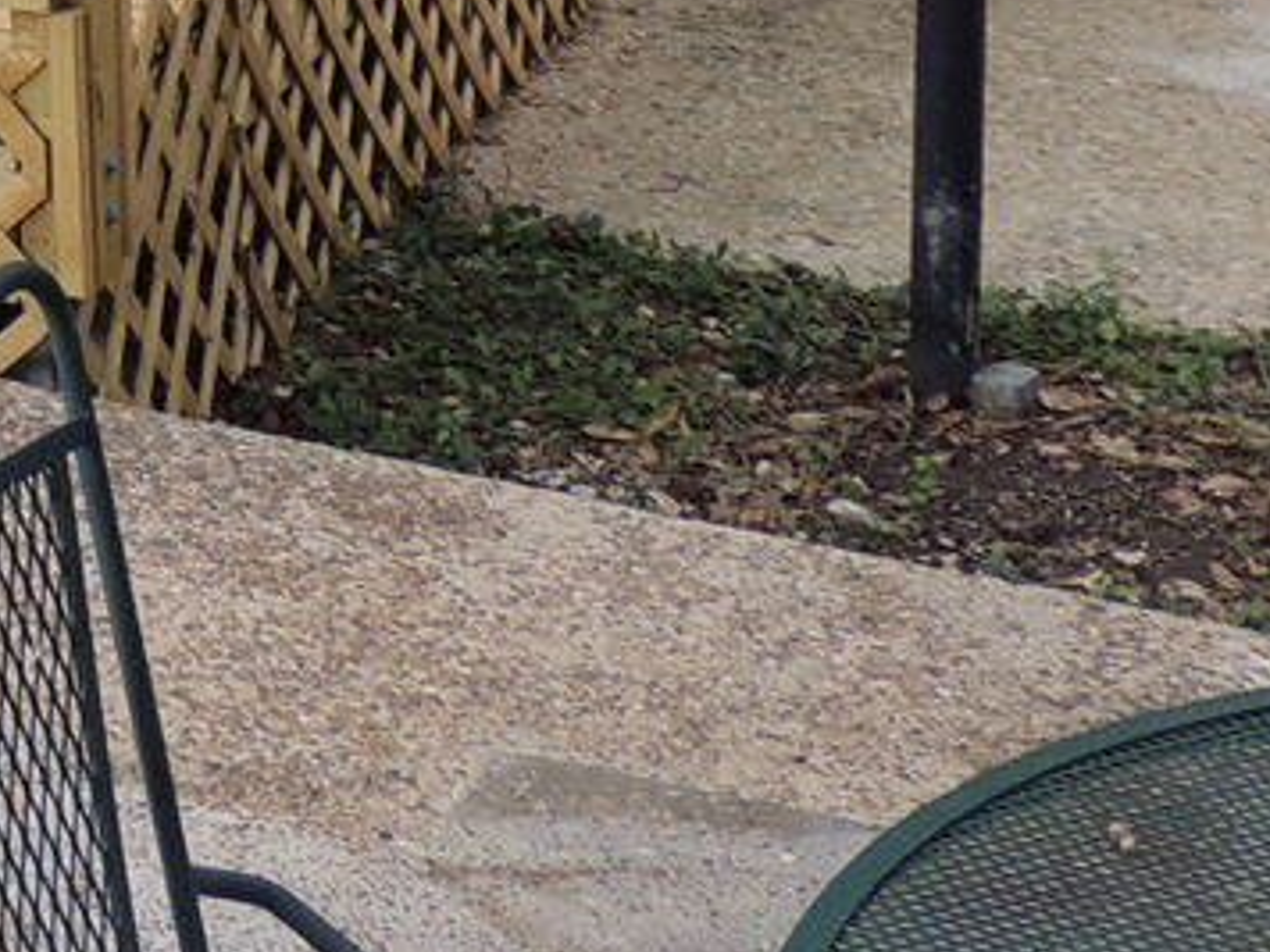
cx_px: -806
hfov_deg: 17.5
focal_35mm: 97
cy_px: -927
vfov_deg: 13.2
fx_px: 3559
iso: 100
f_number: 3
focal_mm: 4.3
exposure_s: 1/125
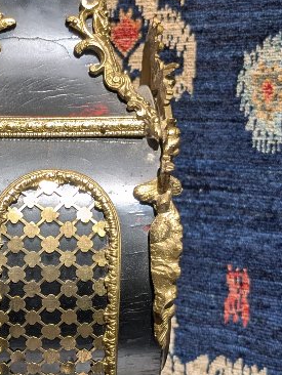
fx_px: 890
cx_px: 55
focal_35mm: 82
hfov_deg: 17.9
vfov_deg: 23.8
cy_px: 192
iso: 134
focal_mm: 5.43
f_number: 1.89
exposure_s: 1/100
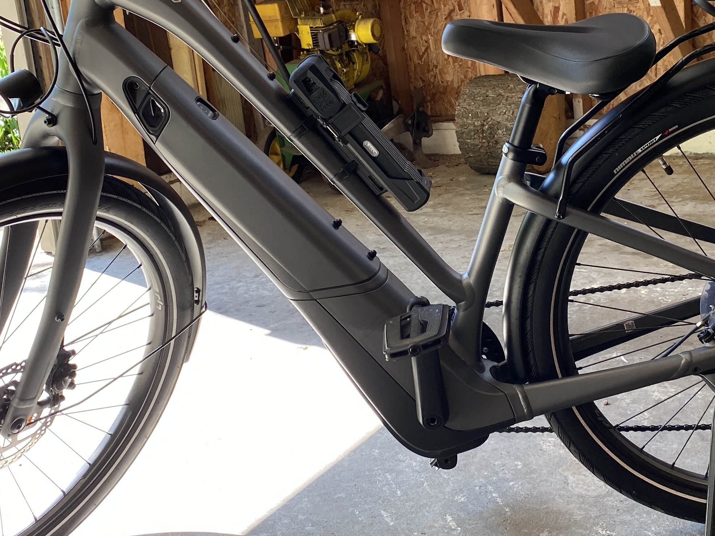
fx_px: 1095
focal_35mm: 53
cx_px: 475
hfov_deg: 35.8
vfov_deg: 27.4
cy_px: 209
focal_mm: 4.25
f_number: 1.8
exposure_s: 1/121
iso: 40
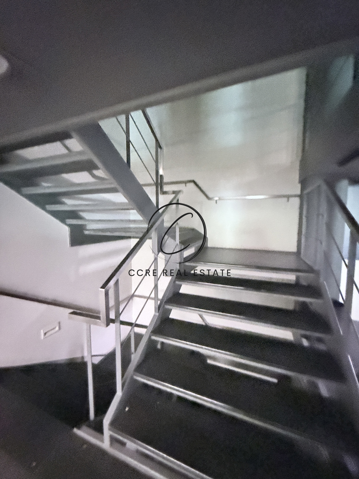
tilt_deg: -4.3
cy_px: 240
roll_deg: -0.5
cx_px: 180
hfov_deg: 85.7
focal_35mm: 14
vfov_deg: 102.1
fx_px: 194
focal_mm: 2.22
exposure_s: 1/17
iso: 4000
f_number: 2.2
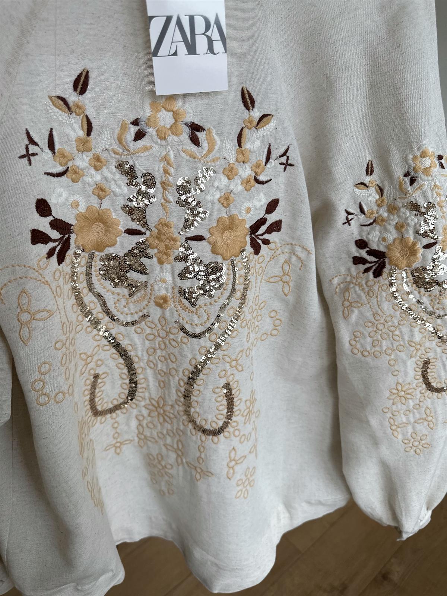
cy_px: 298
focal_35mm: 24
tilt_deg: -25.9
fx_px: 413
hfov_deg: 56.8
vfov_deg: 71.6
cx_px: 224
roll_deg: +5.4
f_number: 1.78
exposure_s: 1/555
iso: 80
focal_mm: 6.86
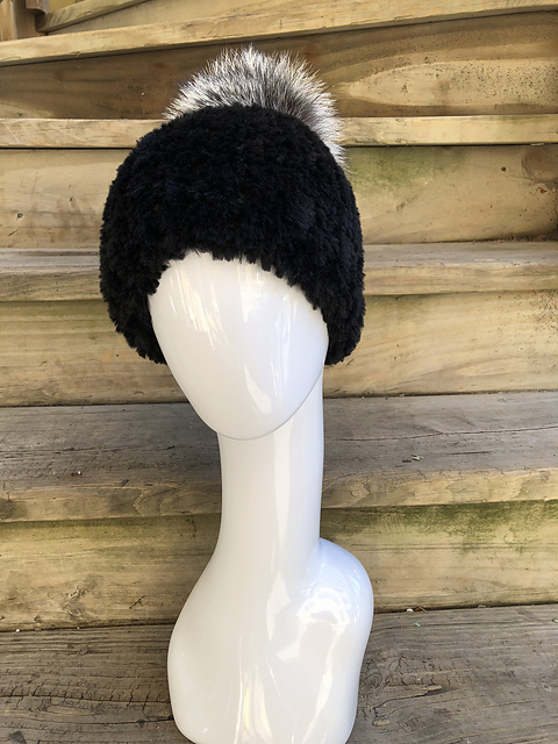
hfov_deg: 49.7
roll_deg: +0.7
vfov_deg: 63.4
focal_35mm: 28
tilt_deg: -16.4
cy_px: 372
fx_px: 602
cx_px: 279
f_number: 1.8
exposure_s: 1/120
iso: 20
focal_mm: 3.99
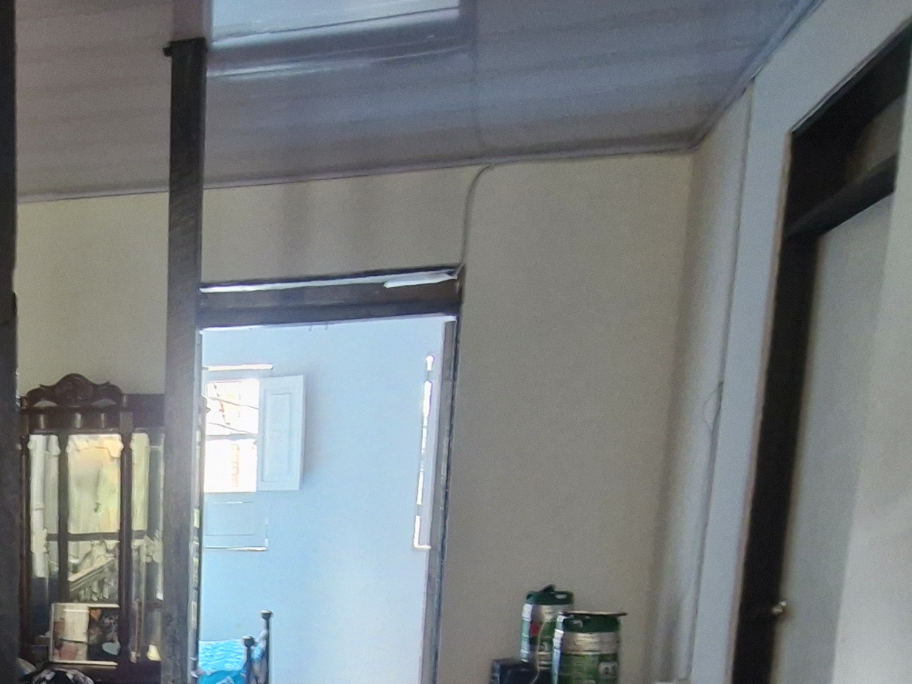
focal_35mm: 42
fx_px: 1107
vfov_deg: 31.0
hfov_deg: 39.9
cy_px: 736
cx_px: 22
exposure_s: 1/30
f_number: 2.2
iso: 320
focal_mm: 1.74
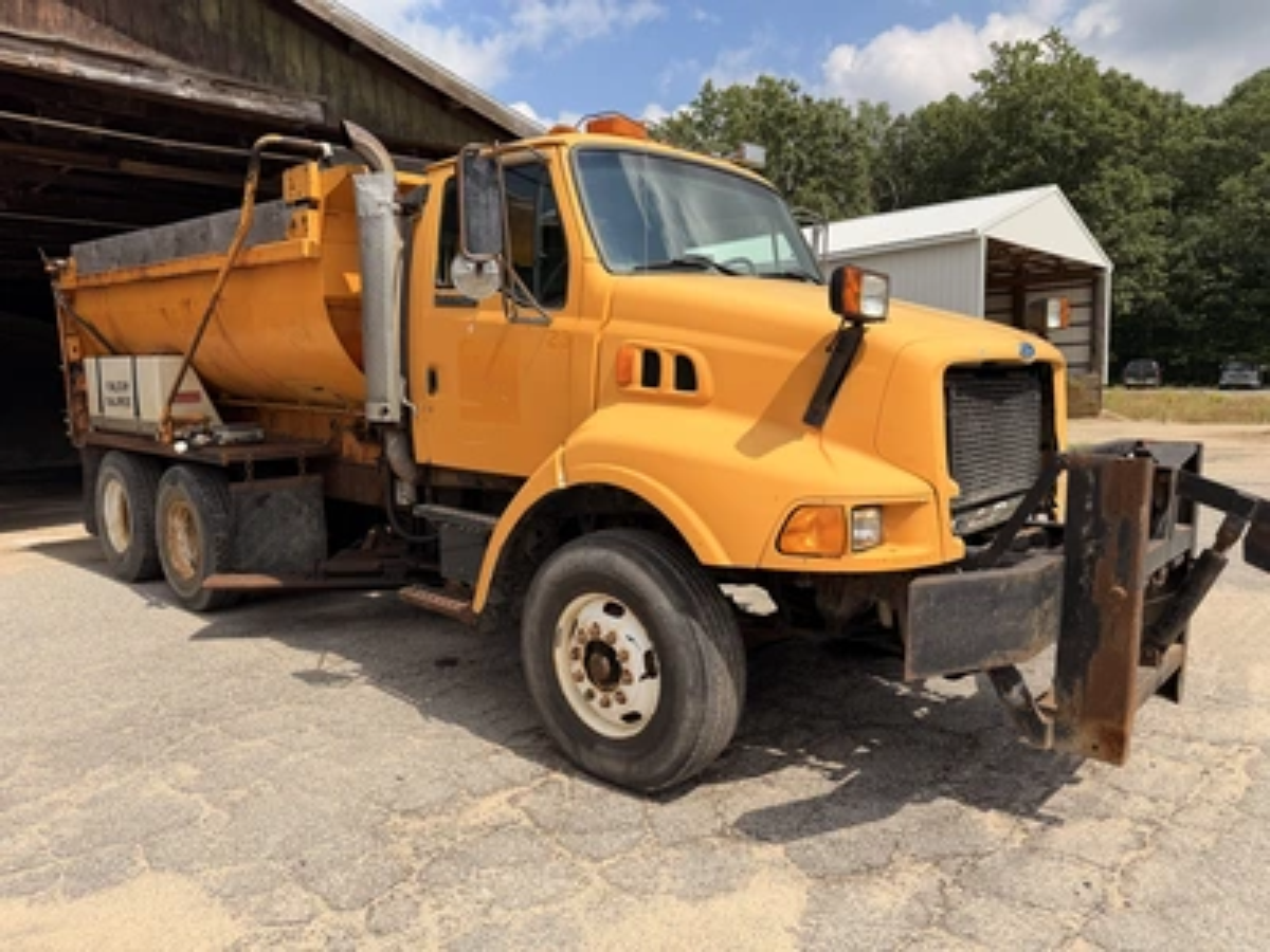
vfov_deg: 56.8
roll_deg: +1.4
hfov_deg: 71.6
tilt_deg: -5.6
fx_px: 881
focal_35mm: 24
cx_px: 635
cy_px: 476
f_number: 1.78
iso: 80
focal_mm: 6.76
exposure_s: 1/4975
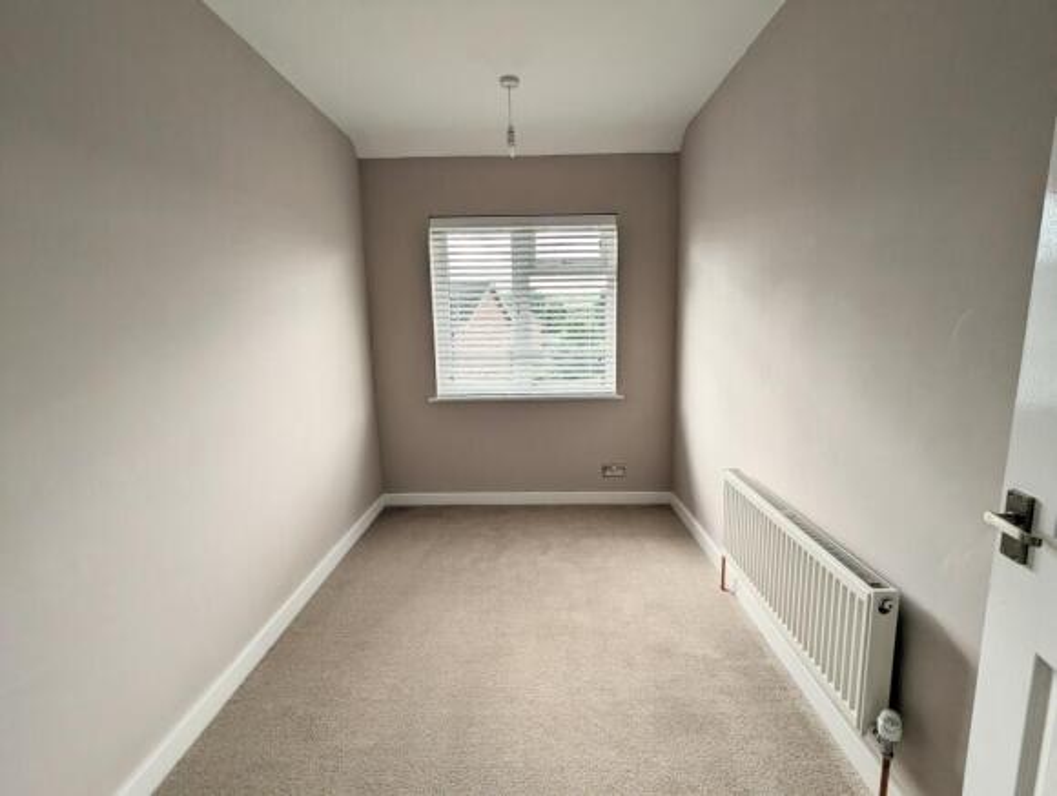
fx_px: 489
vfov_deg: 78.3
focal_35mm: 16
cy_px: 398
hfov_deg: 94.4
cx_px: 528
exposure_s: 1/207
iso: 55
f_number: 2.2
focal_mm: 2.35
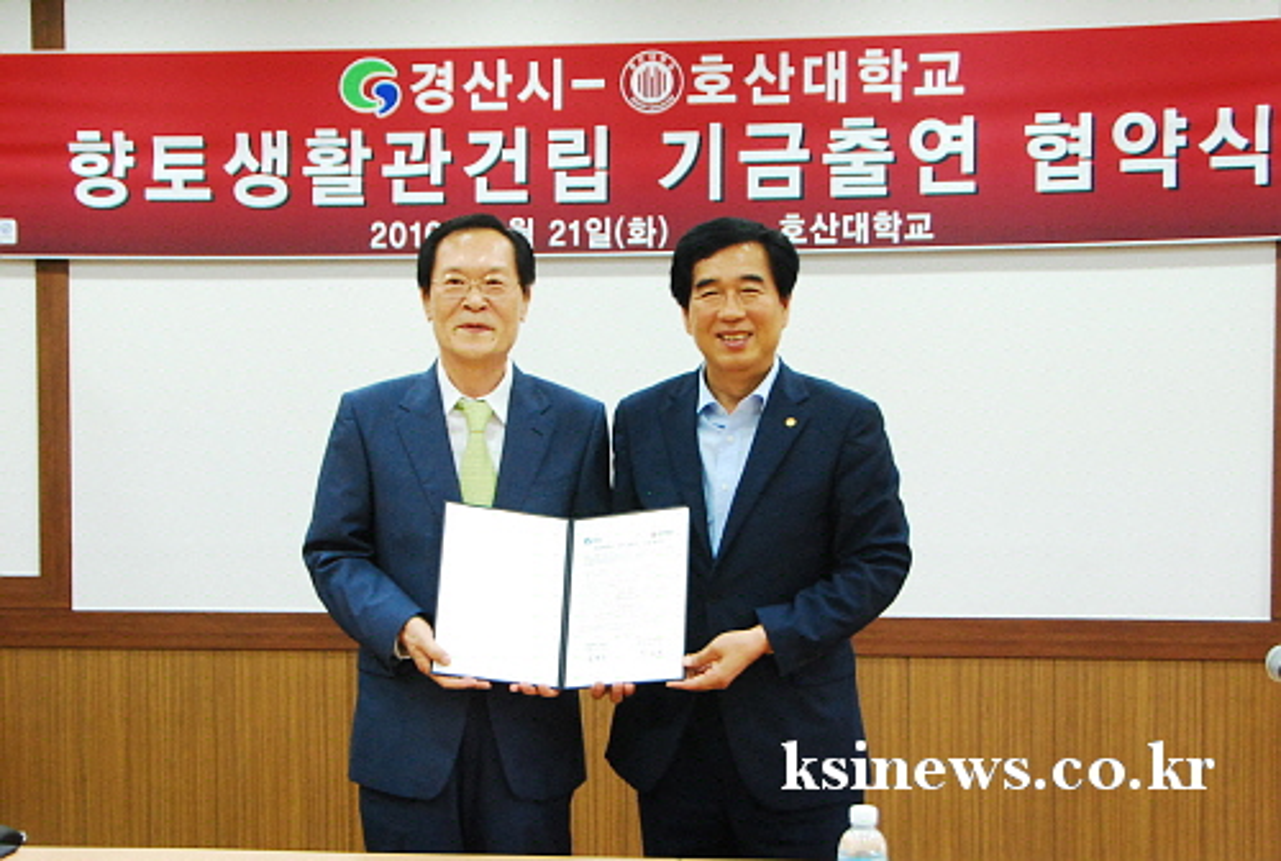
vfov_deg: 34.4
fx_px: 1391
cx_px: 640
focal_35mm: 39
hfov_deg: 49.4
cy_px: 430
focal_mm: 26
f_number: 4.5
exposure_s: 1/80
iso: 1250
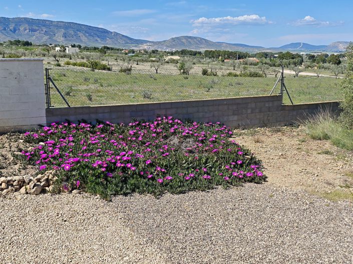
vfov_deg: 39.6
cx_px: 176
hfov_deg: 51.4
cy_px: 132
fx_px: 367
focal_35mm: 36
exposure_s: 1/4435
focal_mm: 6.55
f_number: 1.62
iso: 50
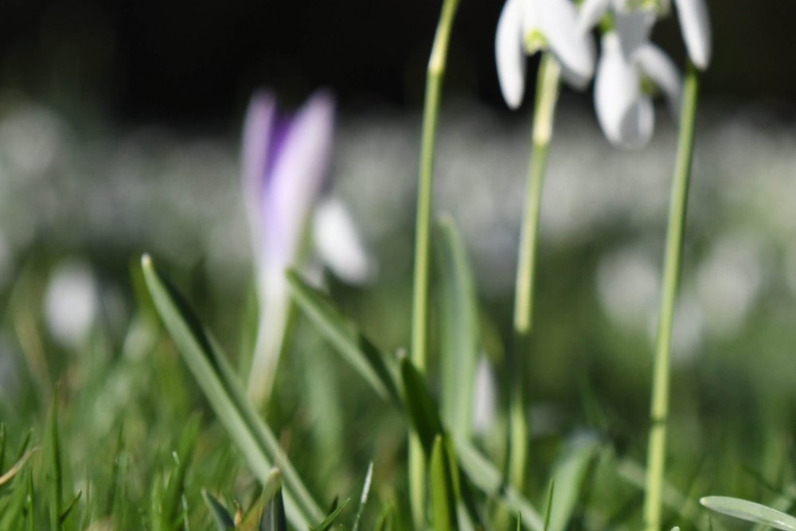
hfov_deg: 9.5
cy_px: 211
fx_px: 4754
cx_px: 764
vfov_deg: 6.4
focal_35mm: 215
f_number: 5
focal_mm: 70
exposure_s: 1/5000
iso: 1000
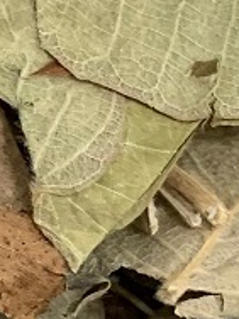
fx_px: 1906
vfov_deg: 9.6
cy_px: 131
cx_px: -143
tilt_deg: -42.7
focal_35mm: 207
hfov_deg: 7.0
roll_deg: -1.1
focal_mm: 4.25
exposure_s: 1/50
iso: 160
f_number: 1.8
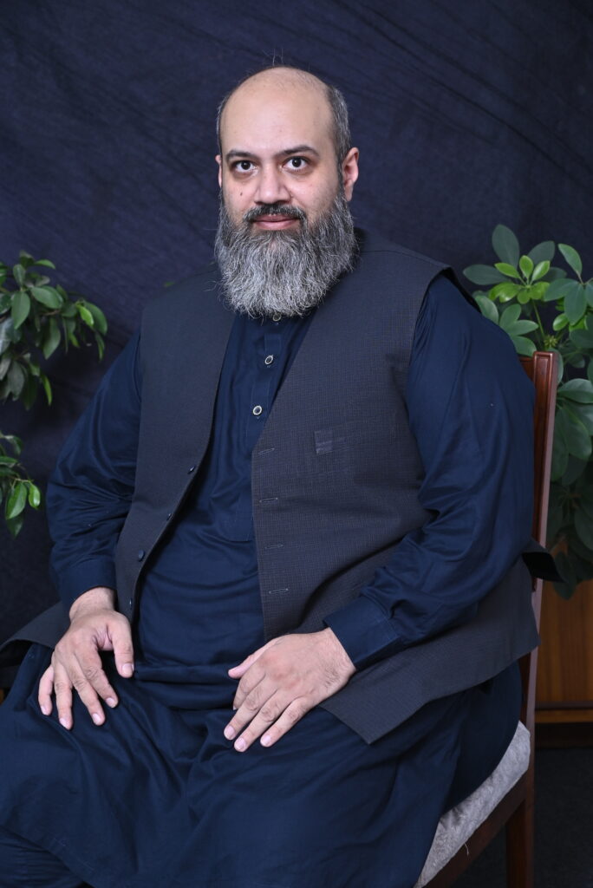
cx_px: 296
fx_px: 1357
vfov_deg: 36.2
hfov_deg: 24.7
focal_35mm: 55
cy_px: 444
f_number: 5.6
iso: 320
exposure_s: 1/100
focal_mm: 55
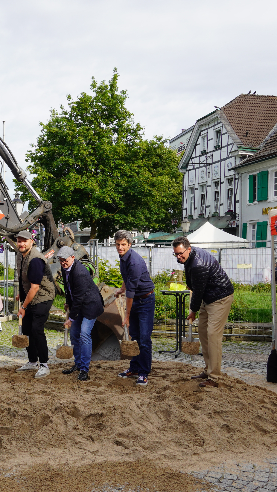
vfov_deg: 47.4
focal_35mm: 43
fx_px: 561
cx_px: 19
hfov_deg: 26.6
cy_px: 245
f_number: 8
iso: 100
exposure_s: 1/125
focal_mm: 18
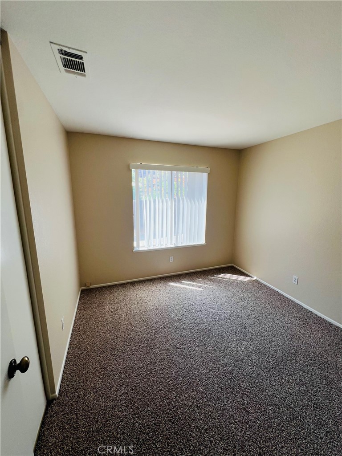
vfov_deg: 106.2
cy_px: 228
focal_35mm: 13
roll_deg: -1.2
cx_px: 171
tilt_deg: -11.4
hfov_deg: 89.9
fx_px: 171
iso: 32
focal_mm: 1.57
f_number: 1.8
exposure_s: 1/228
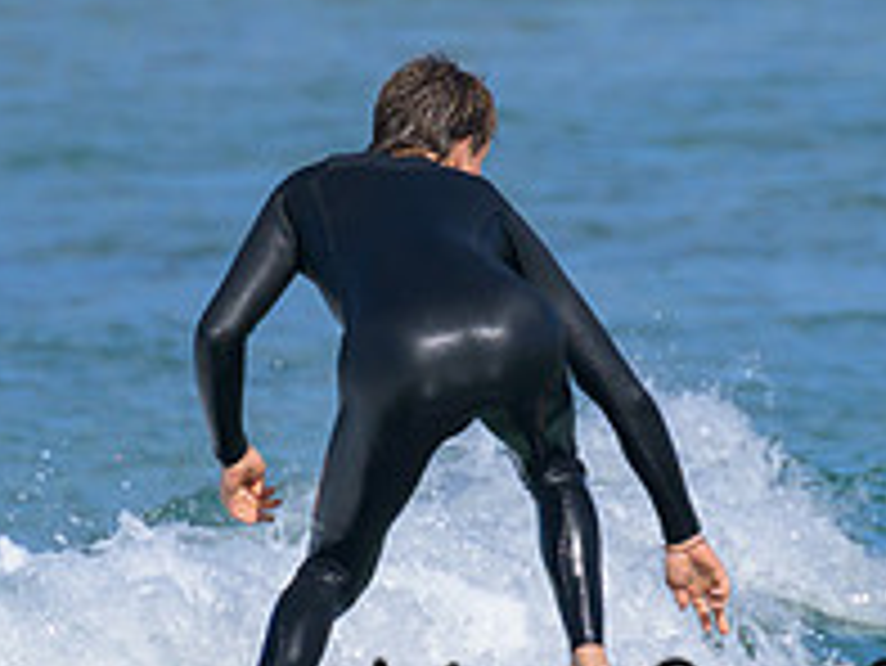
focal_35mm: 2175
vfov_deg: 0.7
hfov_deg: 0.9
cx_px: 540
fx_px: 55703
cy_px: 455
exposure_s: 1/2000
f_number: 8
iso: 450
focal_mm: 560
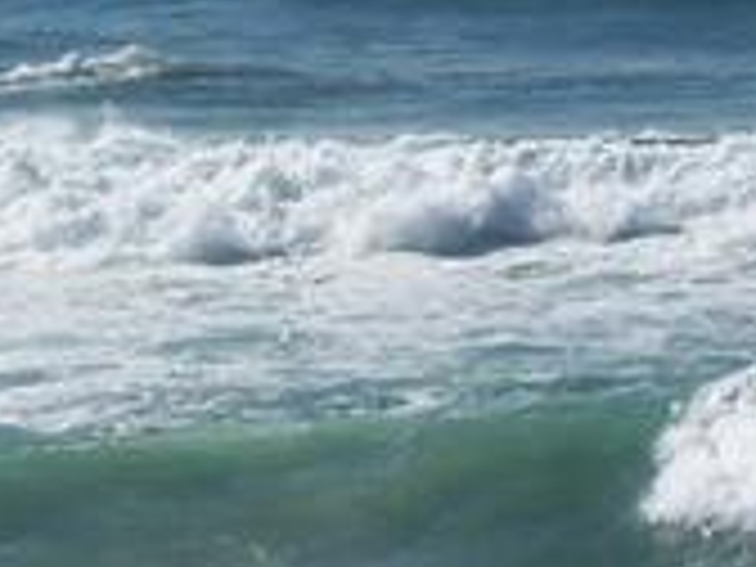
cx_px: -178
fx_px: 9151
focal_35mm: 419
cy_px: 198
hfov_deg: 4.7
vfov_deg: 3.5
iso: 80
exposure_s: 1/640
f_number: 6.3
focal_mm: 21.2
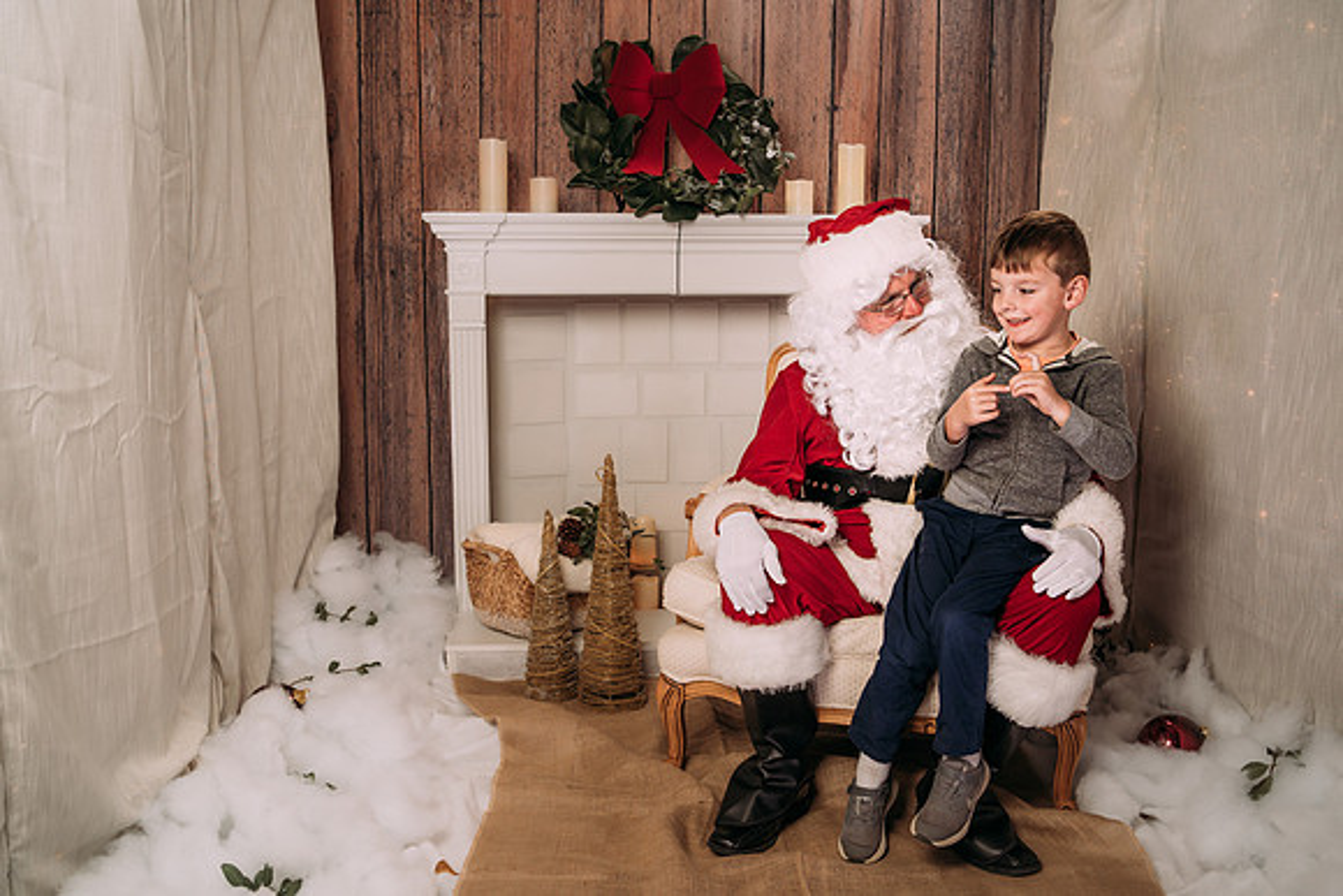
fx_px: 1387
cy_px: 461
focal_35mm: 37
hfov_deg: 51.7
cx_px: 686
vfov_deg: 35.8
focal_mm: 35
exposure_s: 1/100
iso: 100
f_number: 5
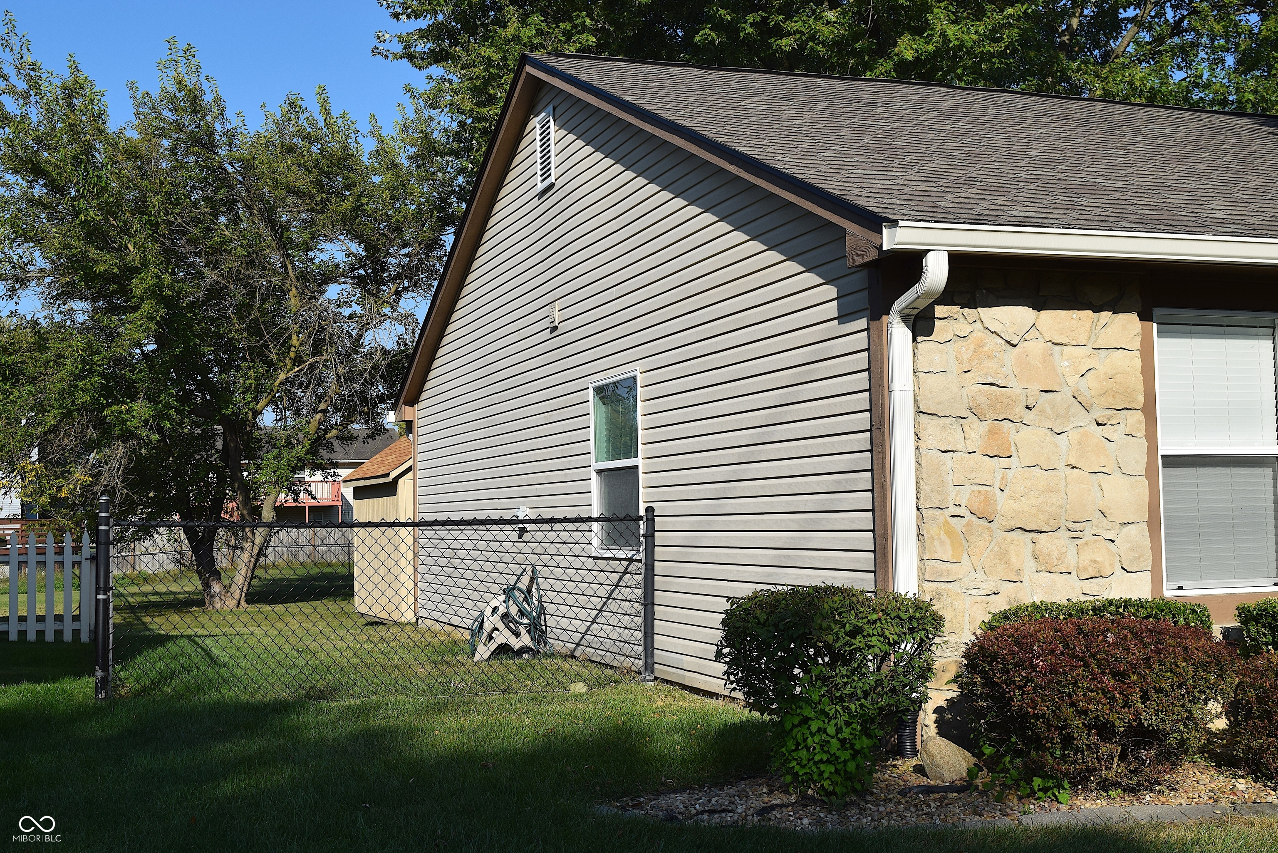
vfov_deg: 30.9
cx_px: 639
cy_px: 426
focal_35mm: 44
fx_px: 1545
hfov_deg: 44.9
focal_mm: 29
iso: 200
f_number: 10
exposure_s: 1/400
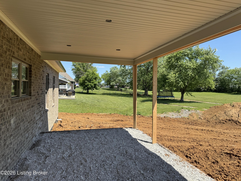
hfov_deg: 71.6
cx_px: 120
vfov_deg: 56.8
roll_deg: -0.7
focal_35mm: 24
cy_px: 90
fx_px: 167
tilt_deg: +0.5
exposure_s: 1/2331
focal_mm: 6.76
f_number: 1.78
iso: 80
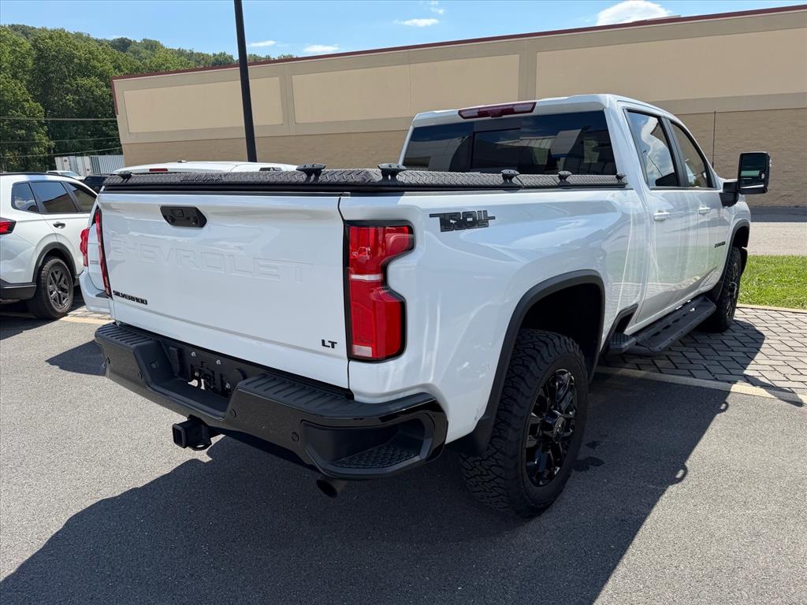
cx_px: 404
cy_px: 302
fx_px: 560
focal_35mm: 24
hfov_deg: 71.6
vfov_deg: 56.8
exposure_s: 1/2525
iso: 80
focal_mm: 6.76
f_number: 1.78
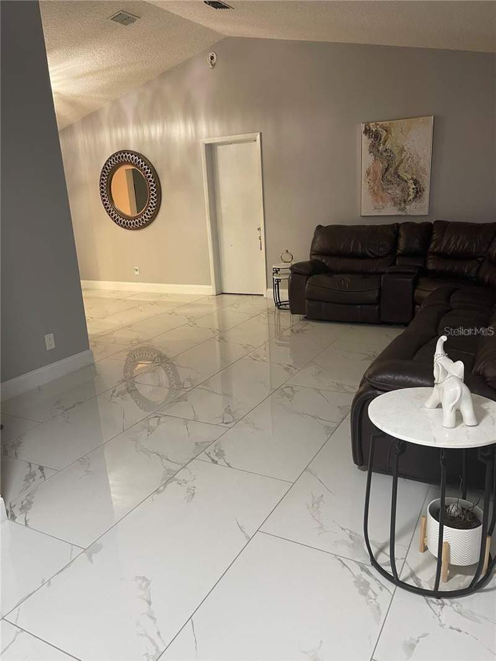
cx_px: 248
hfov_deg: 54.9
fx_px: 477
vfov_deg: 69.4
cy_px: 330
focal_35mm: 25
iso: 160
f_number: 1.6
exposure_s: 1/60
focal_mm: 5.1
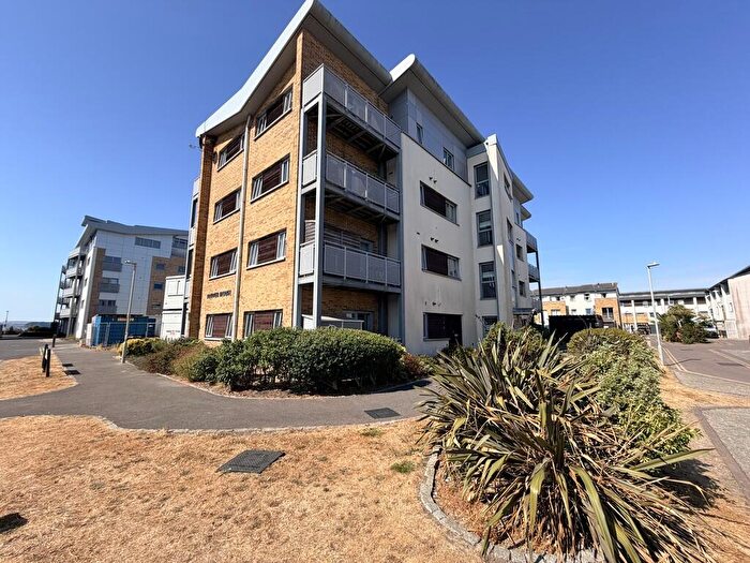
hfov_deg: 102.1
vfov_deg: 85.7
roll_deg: +1.0
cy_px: 282
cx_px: 375
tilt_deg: +8.8
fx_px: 303
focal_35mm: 14
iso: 25
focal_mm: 2.22
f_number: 2.2
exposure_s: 1/770
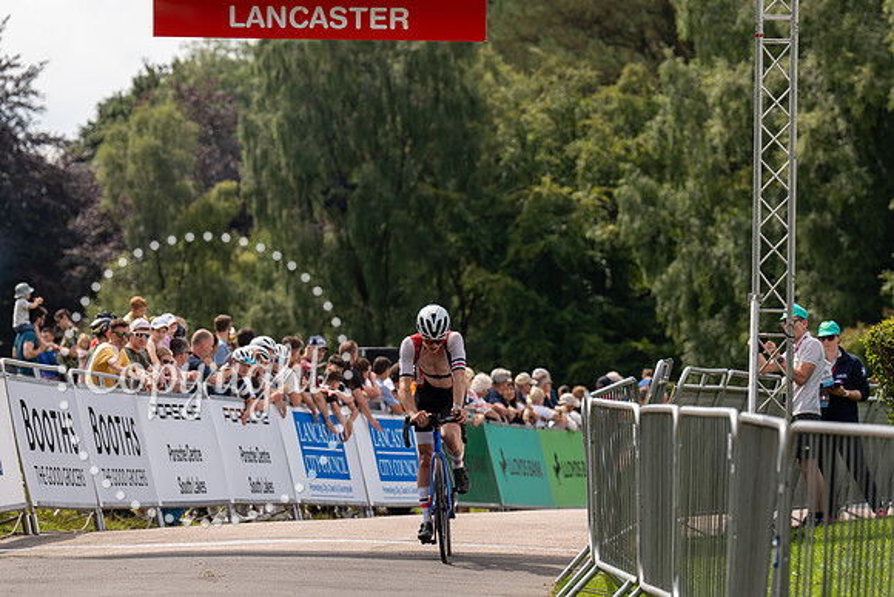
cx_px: 494
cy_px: 333
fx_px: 5223
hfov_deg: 9.8
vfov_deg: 6.5
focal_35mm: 210
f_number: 4.5
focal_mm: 164
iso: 100
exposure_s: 1/800
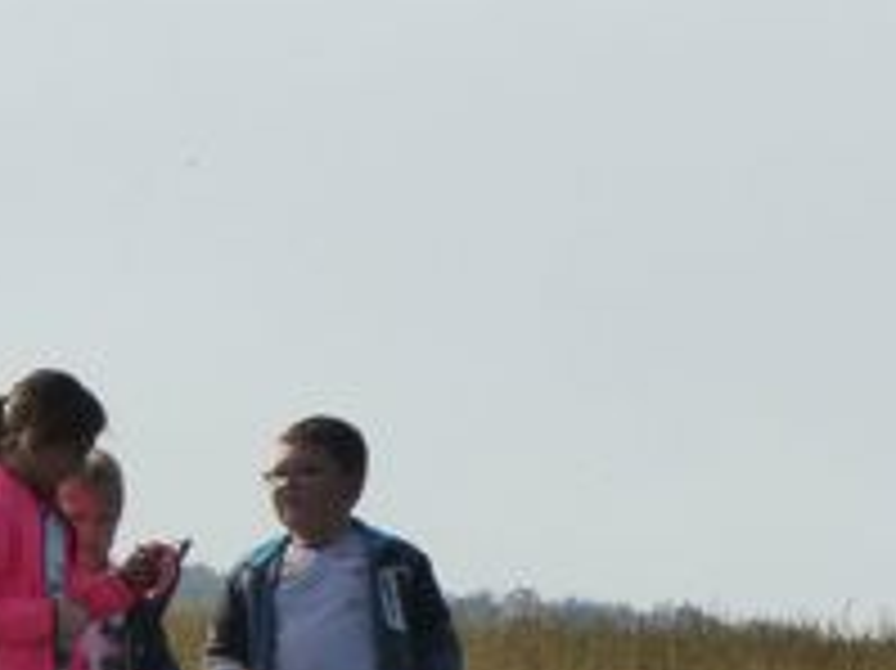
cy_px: 710
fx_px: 15443
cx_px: 41
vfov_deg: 2.5
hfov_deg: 3.3
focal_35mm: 597
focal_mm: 43.3
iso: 200
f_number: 7.1
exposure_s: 1/800
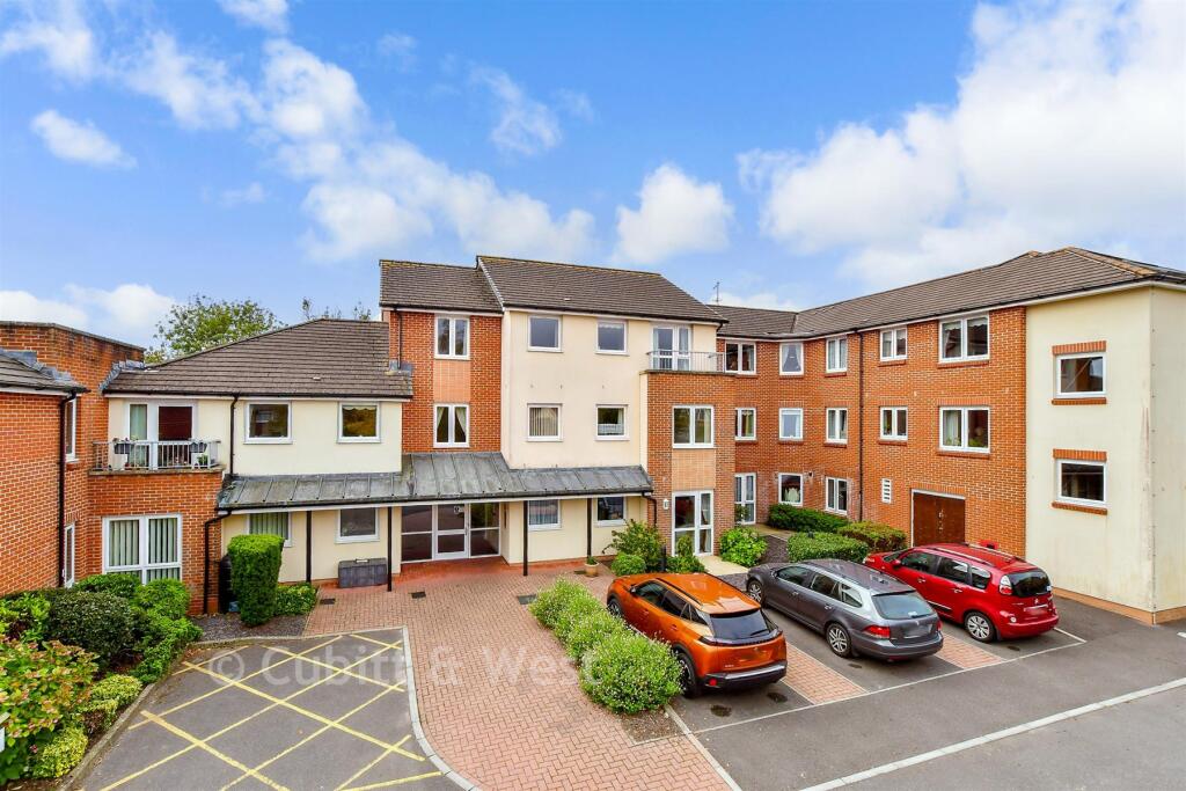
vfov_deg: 77.3
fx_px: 494
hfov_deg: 100.4
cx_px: 593
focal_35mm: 15
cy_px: 396
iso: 400
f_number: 8
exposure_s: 1/250
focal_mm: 10
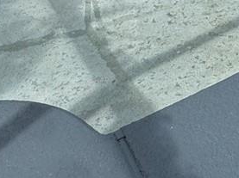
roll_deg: +0.2
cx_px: 308
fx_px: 559
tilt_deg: -1.6
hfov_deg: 21.8
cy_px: -282
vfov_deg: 12.7
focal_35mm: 81
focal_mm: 2.22
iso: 50
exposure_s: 1/932
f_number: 2.2
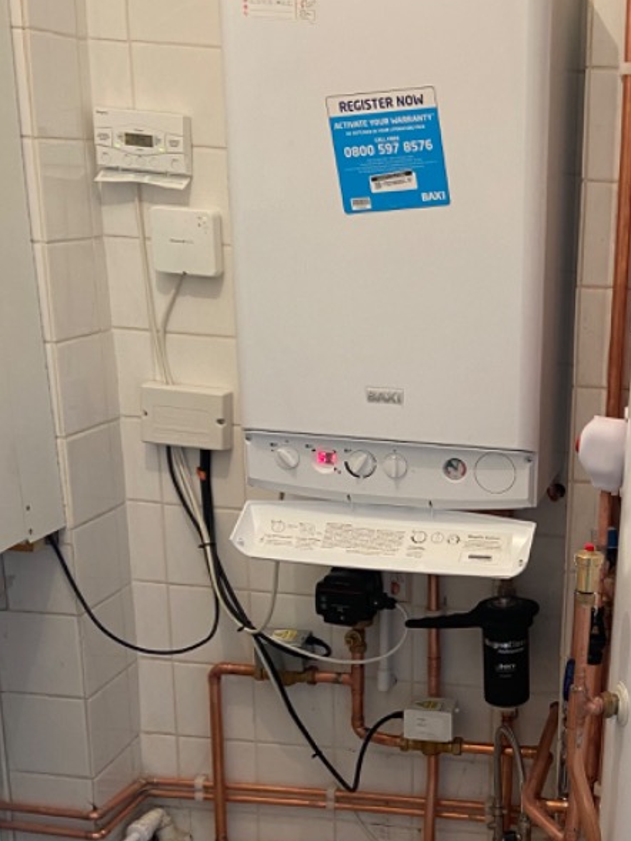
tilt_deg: -18.0
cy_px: 611
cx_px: 620
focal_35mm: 53
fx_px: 1288
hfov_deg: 26.2
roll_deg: -2.4
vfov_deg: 35.5
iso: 80
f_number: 1.8
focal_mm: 4.25
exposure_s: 1/50
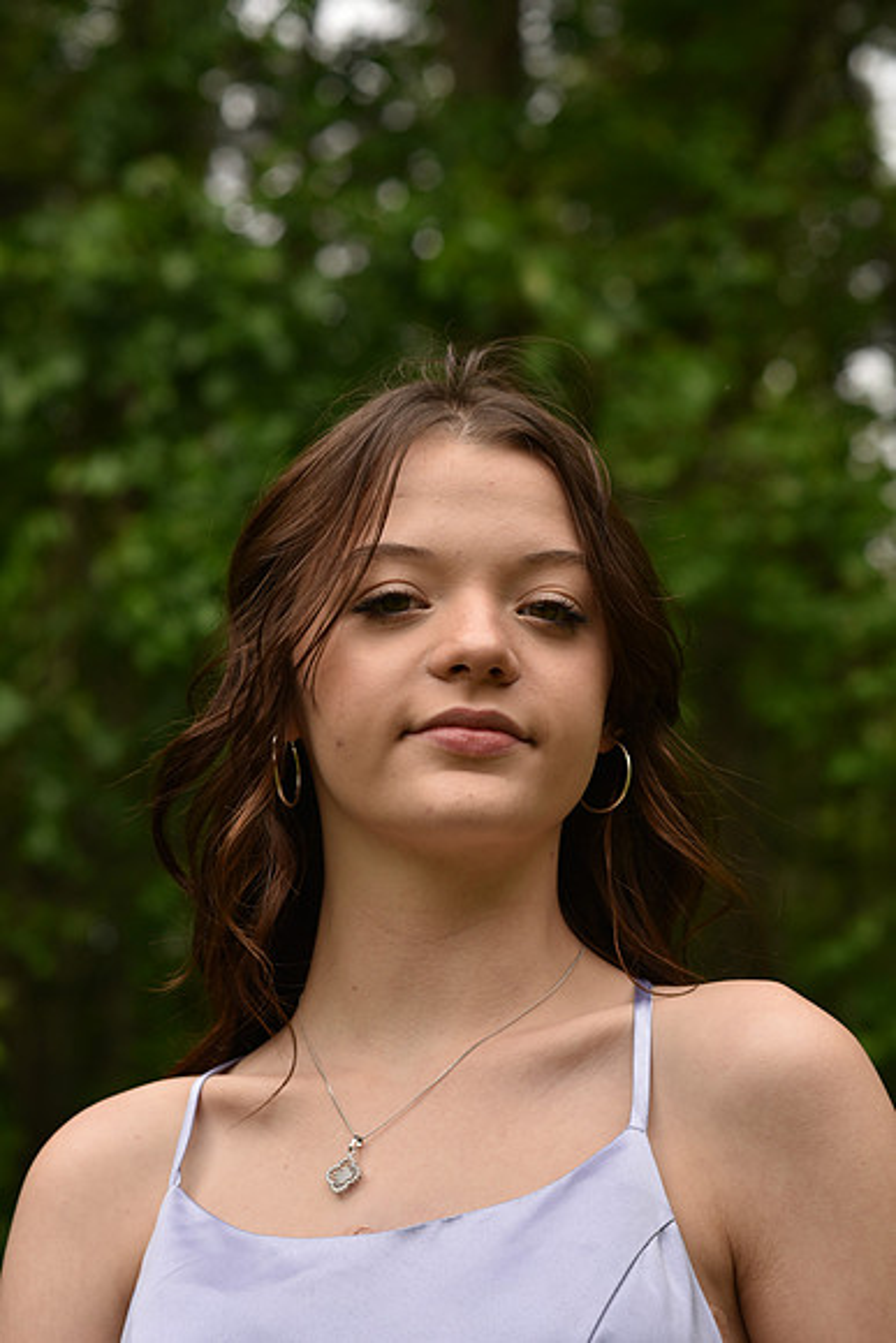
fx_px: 3171
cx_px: 448
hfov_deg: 16.1
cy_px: 672
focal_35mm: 85
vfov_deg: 23.9
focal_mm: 85
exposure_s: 1/320
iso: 200
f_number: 5.6
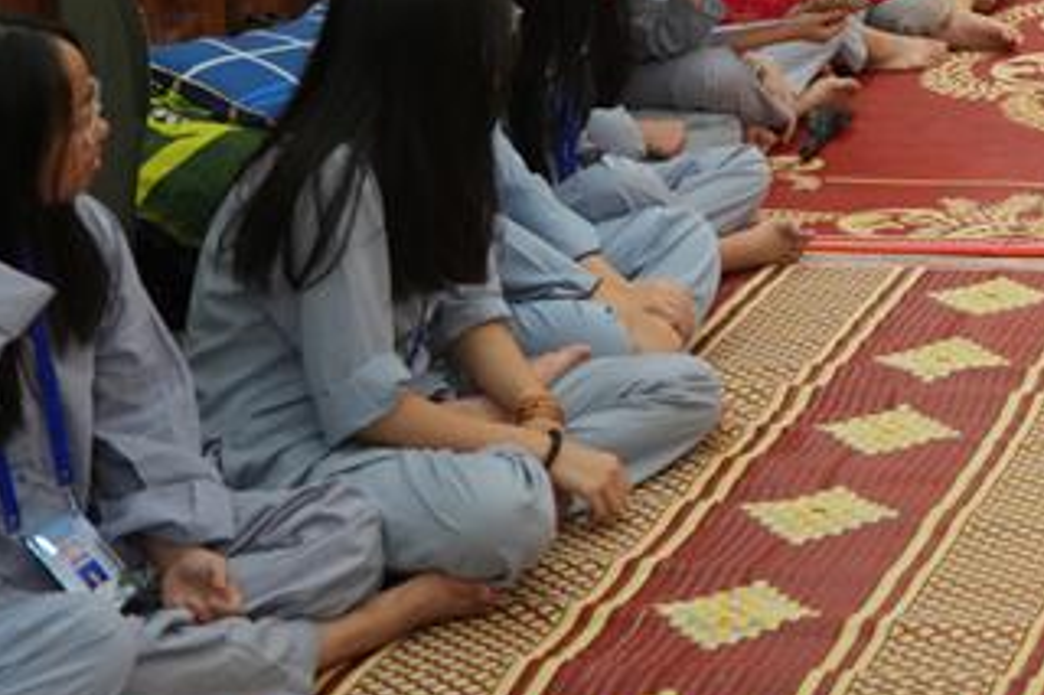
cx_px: 1661
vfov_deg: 13.9
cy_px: -457
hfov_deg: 19.2
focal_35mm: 90
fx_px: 2609
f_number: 3.5
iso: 1000
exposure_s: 1/125
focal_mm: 24
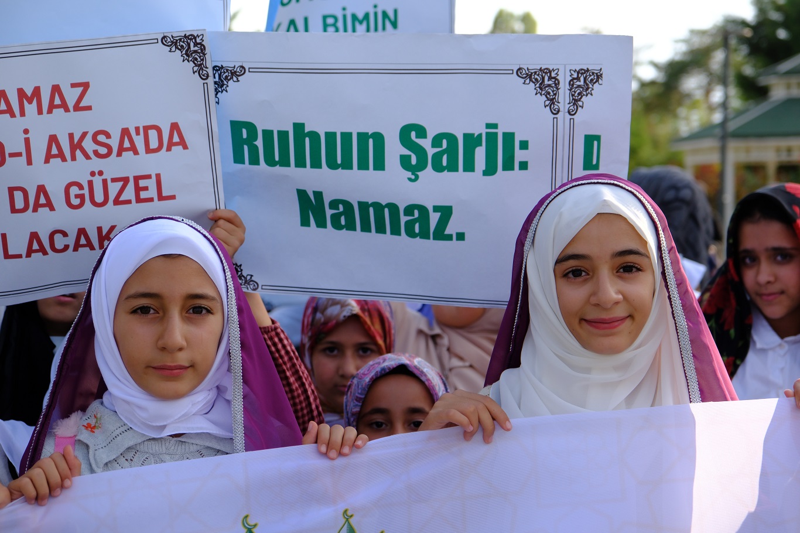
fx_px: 1822
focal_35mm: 82
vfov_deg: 16.6
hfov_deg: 24.8
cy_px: 266
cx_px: 400
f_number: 4
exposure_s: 1/800
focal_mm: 54.5
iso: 320
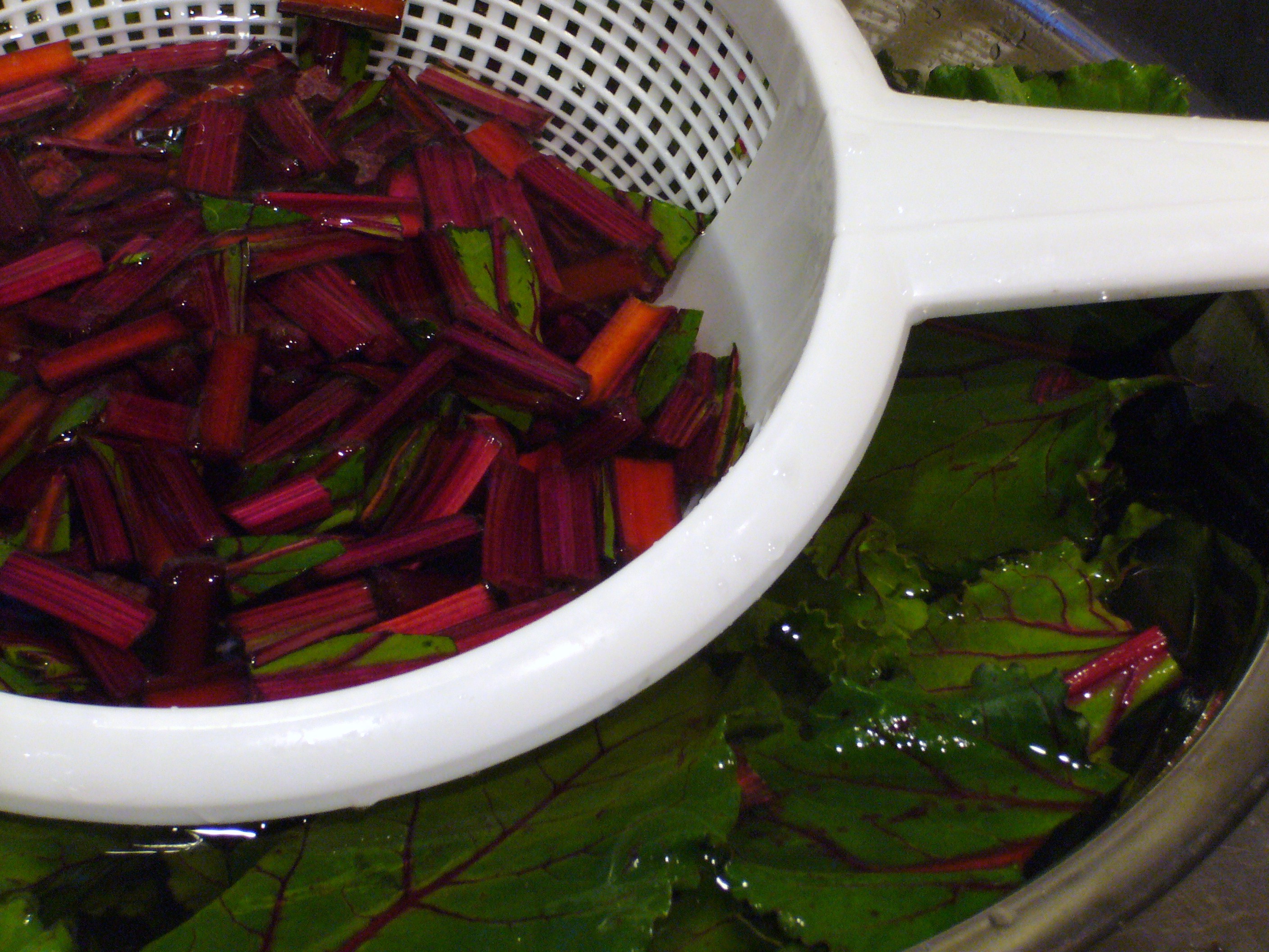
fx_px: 3849
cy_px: 476
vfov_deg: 14.1
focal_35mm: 105
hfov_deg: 18.7
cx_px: 634
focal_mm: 17.4
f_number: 5
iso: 200
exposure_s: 1/8
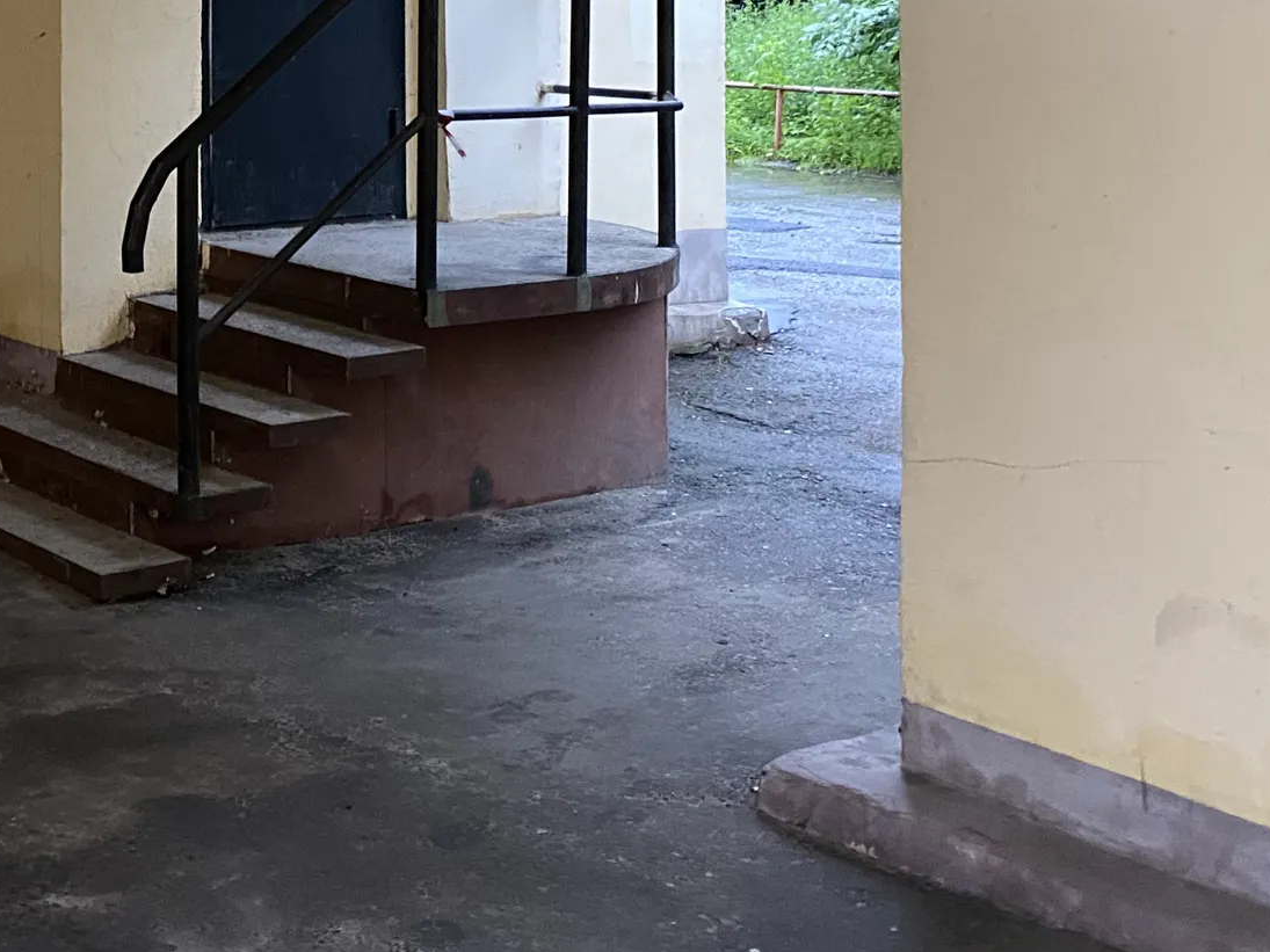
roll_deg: +0.3
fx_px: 2091
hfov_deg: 31.7
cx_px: 58
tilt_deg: +0.2
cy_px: -79
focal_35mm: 57
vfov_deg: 24.1
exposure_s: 1/33
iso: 400
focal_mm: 4.25
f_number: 1.8
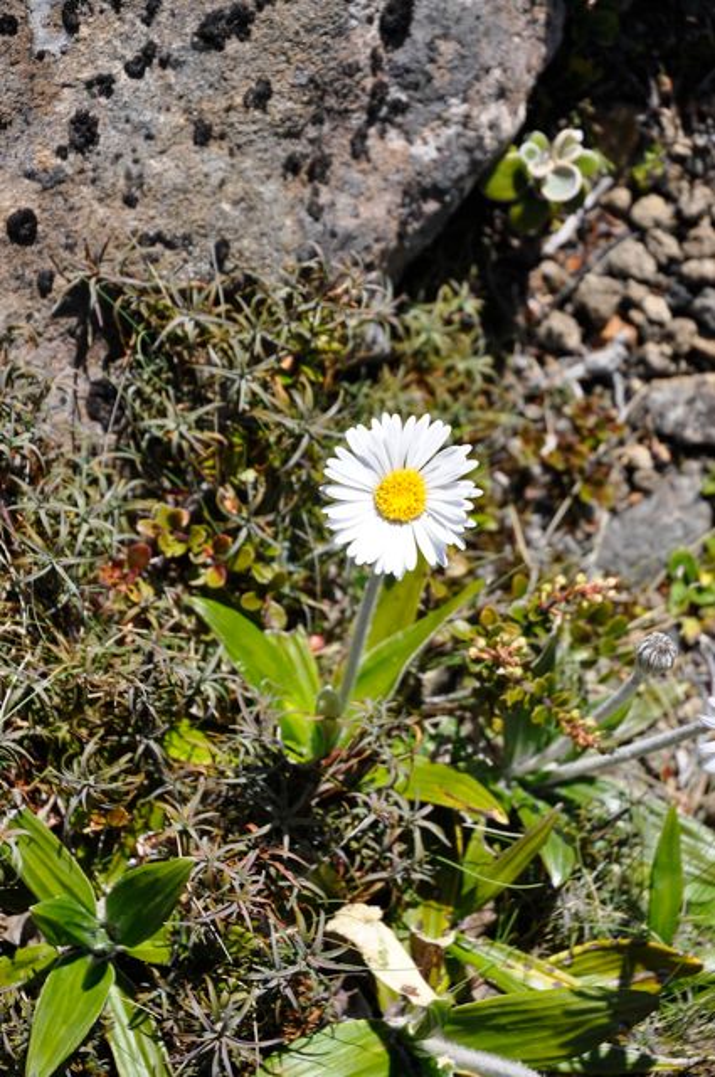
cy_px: 538
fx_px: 3136
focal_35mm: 105
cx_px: 358
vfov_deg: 19.5
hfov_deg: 13.0
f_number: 8
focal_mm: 70
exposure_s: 1/1000
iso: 400
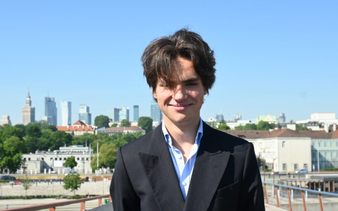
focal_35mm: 51
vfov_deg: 25.4
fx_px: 470
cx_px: 139
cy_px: 108
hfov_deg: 39.5
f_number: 6.3
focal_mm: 26.5
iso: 100
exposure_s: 1/320
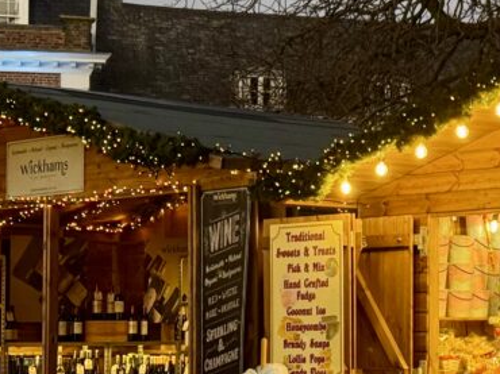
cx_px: 653
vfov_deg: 11.1
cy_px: 223
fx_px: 1920
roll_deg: +0.8
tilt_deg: +4.3
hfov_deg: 14.2
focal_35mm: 133
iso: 160
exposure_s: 1/102
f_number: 1.78
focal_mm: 6.76
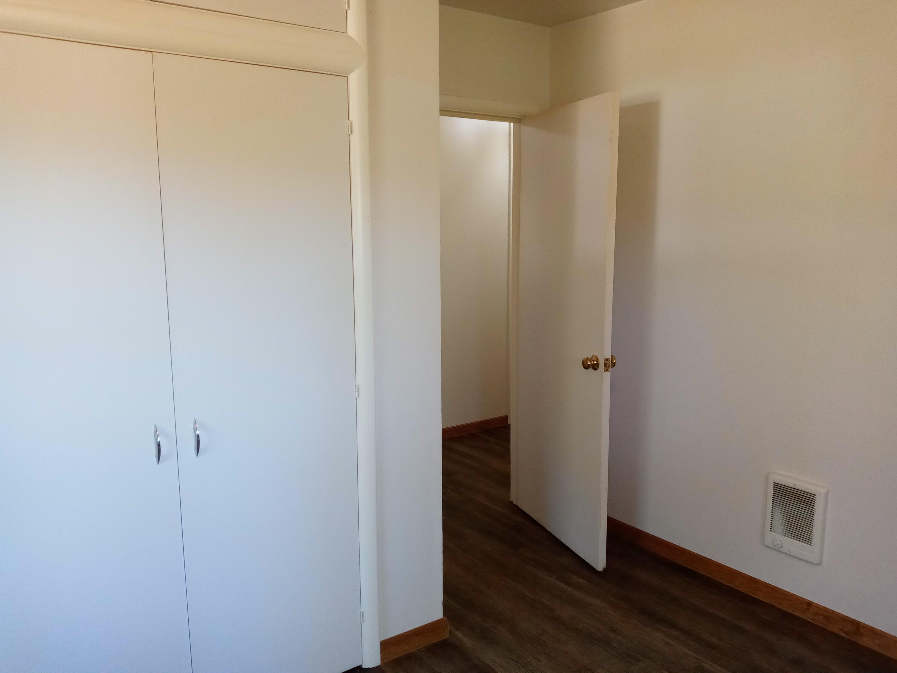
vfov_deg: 49.7
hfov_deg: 63.4
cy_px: 336
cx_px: 448
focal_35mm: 28
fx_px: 726
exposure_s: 1/30
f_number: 1.8
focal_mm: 3.61
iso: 200
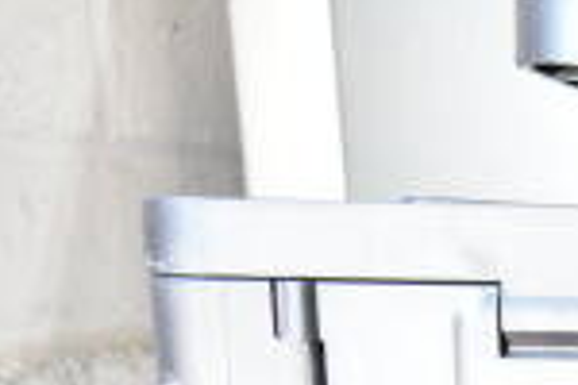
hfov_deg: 15.0
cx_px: 1164
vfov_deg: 11.7
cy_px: 649
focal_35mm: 110
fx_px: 1766
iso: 1600
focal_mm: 18
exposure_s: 1/80
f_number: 4.5
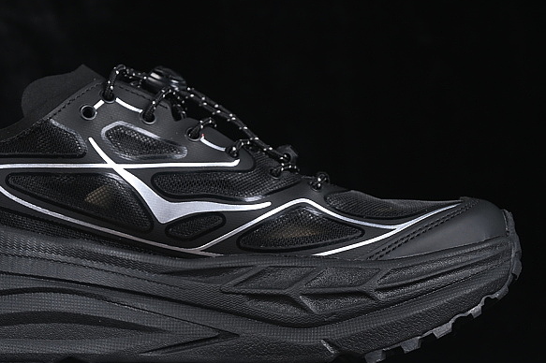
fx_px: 2107
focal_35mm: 139
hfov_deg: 14.7
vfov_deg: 9.9
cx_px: 176
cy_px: 166
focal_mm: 50
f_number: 6.3
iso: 160
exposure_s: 1/60
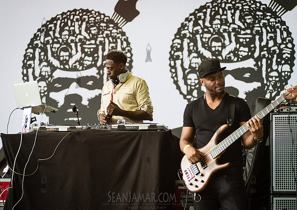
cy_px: 98
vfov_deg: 16.0
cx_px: 129
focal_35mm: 89
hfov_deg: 22.5
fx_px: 746
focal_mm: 80
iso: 1250
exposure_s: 1/2000
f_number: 2.8
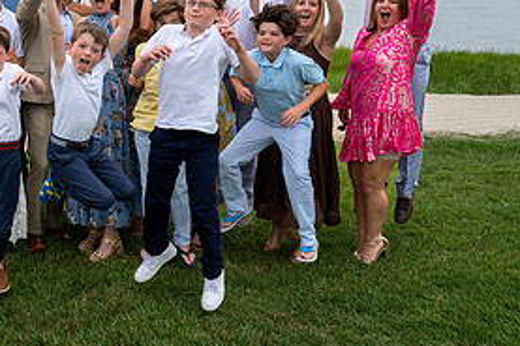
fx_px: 851
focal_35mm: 59
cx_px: -11
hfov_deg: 31.2
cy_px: 108
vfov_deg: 22.8
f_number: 10
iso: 280
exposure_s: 1/250
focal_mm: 27.5
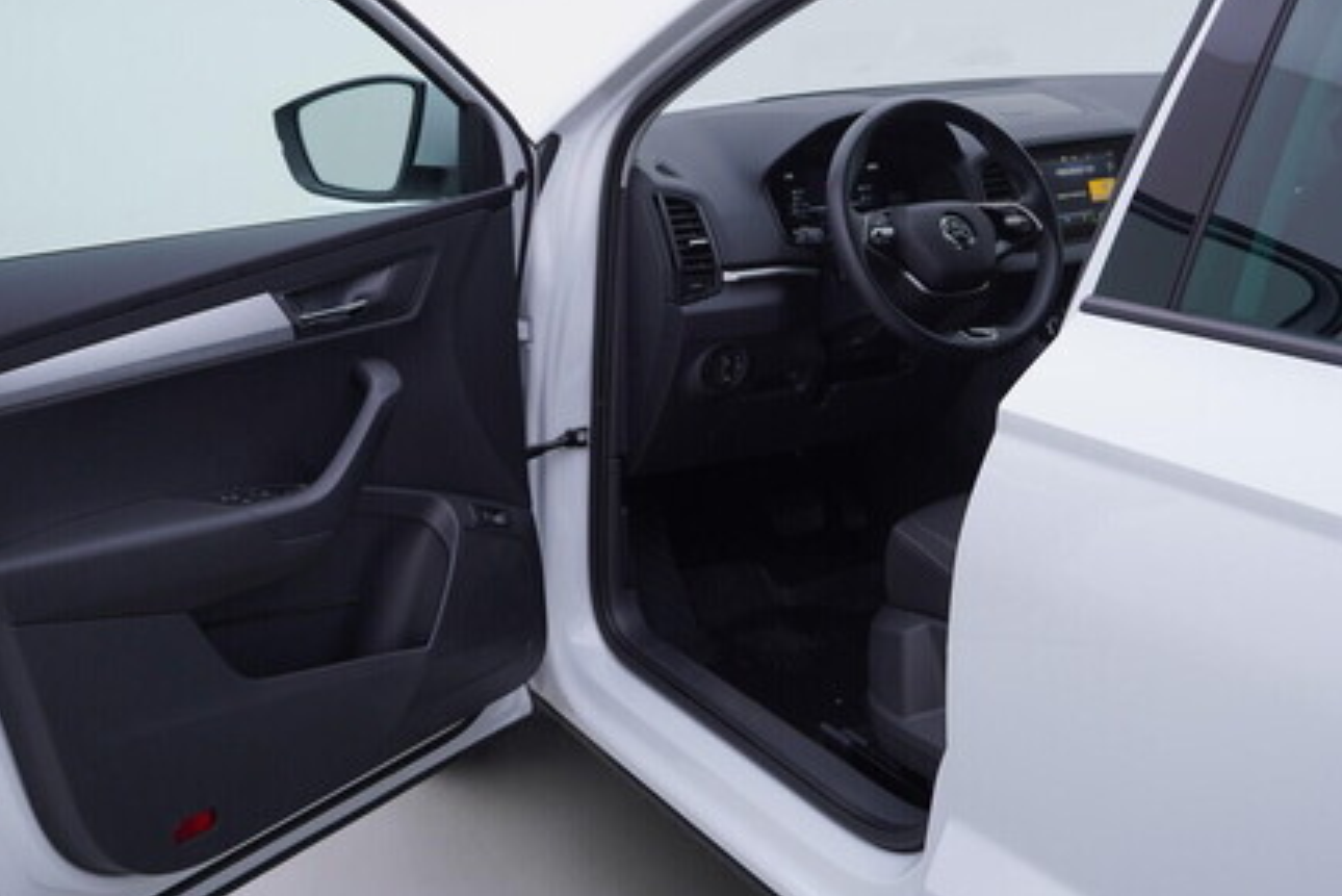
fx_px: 1715
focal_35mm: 46
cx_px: 655
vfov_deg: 29.2
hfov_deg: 42.7
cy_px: 379
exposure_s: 1/80
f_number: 4
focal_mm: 24
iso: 125
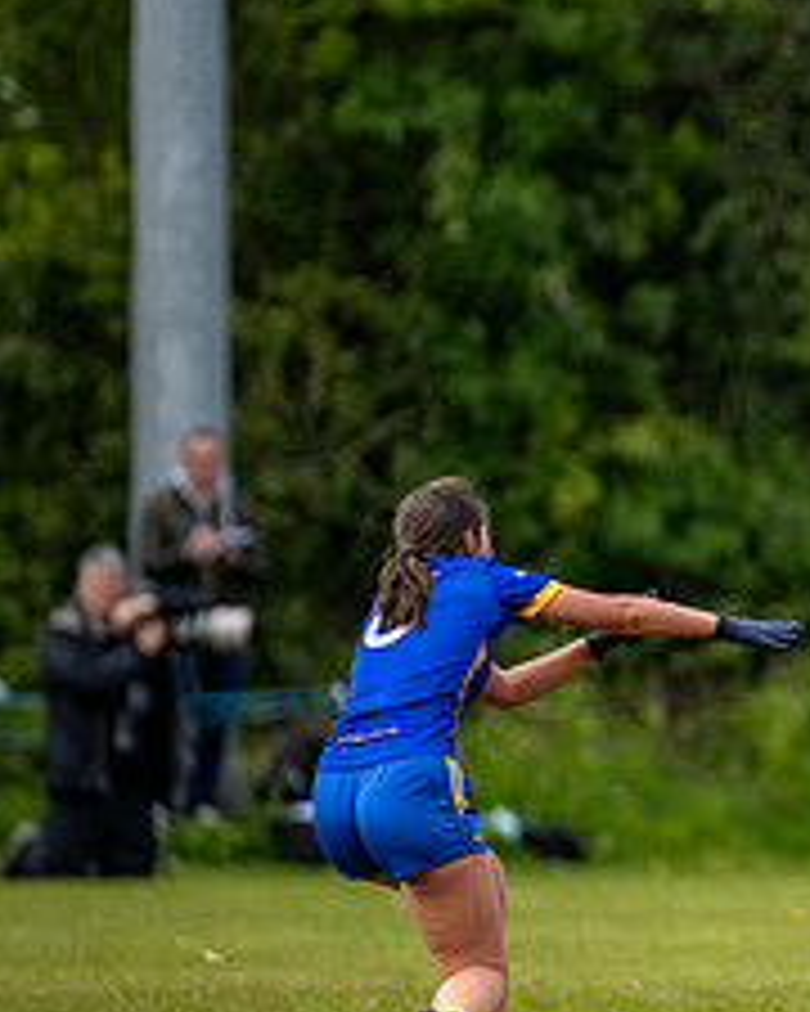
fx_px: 21755
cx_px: 1228
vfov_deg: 2.7
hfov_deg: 2.1
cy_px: 627
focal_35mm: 726
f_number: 2.8
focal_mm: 300
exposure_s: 1/4000
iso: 450
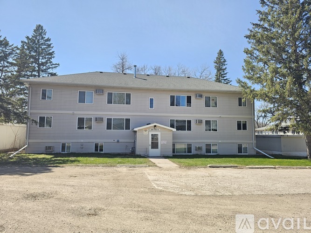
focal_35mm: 23
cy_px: 116
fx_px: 207
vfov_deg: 58.9
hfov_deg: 73.9
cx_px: 156
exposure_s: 1/290
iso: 10
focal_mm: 6.3
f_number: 1.7
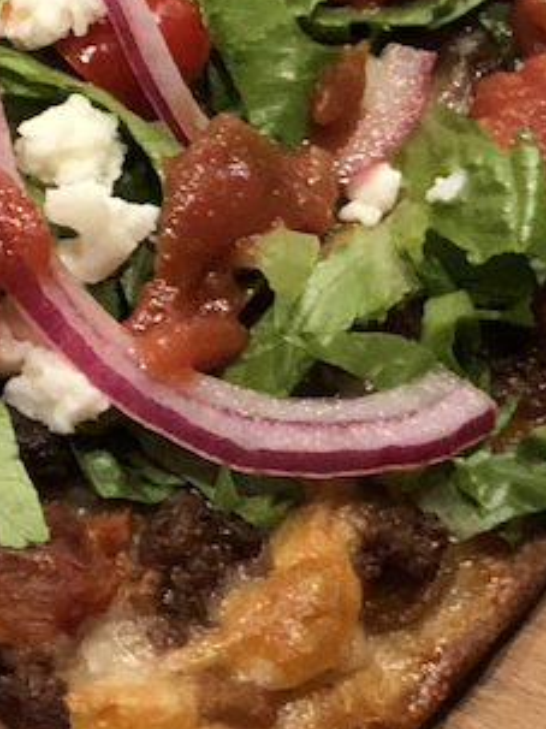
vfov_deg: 8.6
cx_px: -127
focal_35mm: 229
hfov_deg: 6.4
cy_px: -124
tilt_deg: -46.3
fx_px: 4819
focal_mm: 6
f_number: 2.4
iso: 160
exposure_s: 1/24
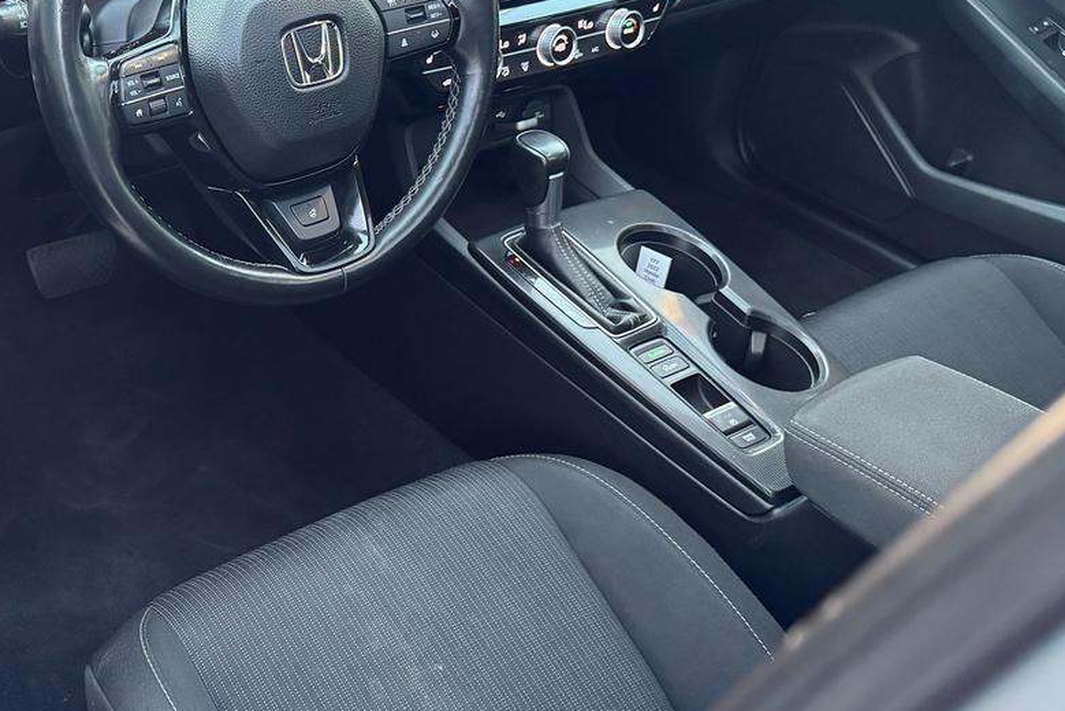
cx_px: 283
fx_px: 1213
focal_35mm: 41
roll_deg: -4.8
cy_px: 336
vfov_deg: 32.7
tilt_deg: -33.1
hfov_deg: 45.9
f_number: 1.78
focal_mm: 6.76
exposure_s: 1/60
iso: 800
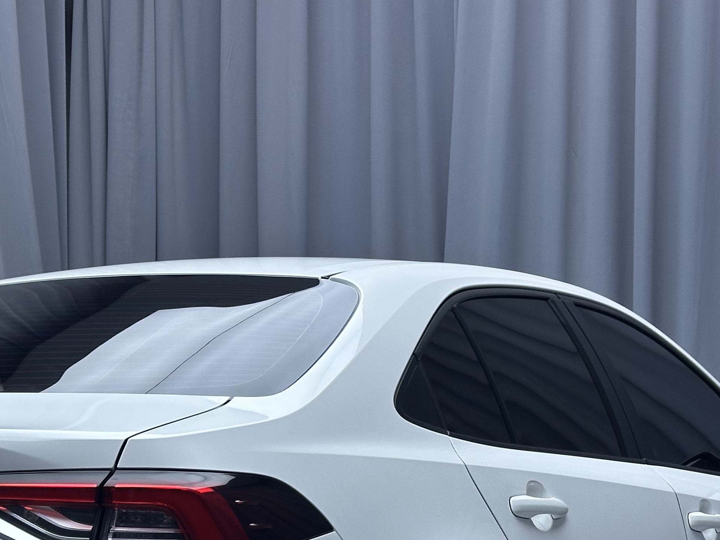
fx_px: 2101
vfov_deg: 14.4
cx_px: 186
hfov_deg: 19.3
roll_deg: -0.2
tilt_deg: -1.2
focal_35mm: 101
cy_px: 526
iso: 50
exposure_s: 1/164
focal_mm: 6.86
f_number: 1.78
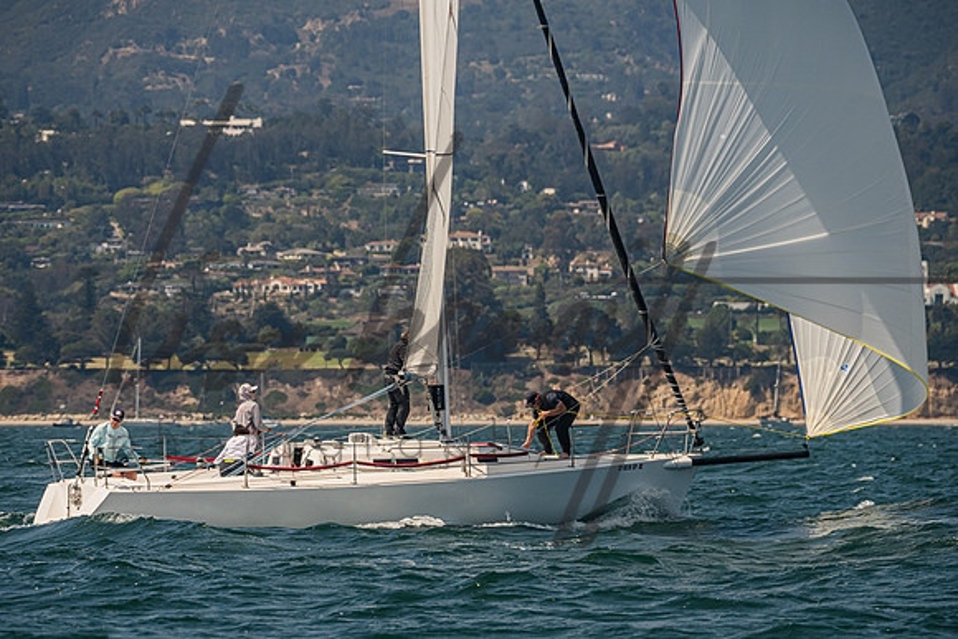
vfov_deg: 4.1
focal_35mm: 334
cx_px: 453
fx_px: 8898
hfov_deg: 6.2
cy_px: 417
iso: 400
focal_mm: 250
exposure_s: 1/2000
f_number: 8
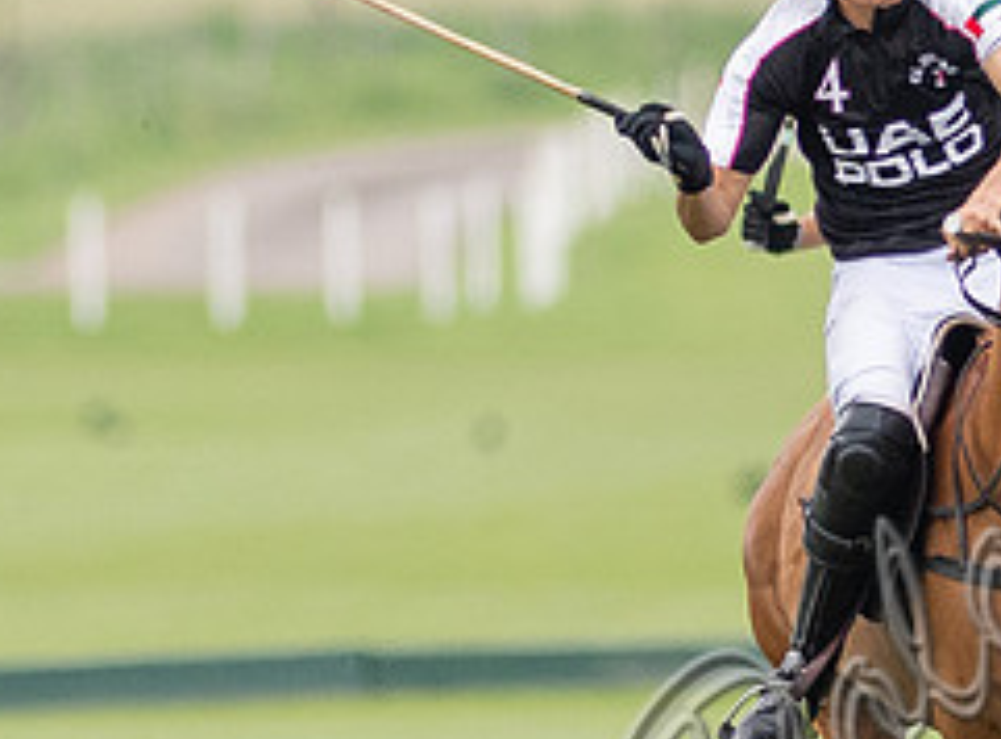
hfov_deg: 0.8
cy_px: 711
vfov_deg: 0.6
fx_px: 75091
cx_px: 1241
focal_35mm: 2611
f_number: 2.8
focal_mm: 300
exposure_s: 1/2500
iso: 400
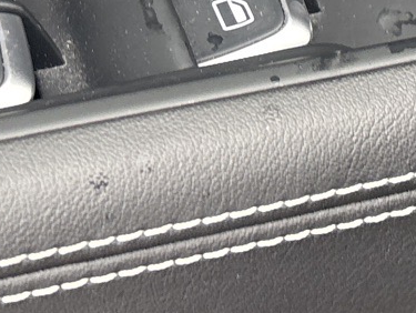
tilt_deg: -27.4
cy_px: -218
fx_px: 1600
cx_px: 303
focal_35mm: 133
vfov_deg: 10.6
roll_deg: -3.0
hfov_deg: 14.8
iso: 125
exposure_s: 1/83
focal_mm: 5.96
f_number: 1.6
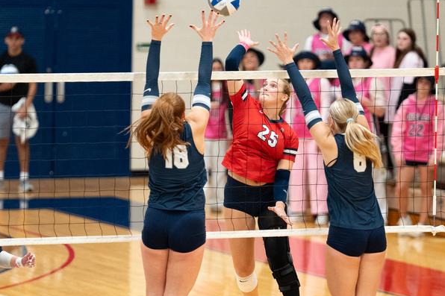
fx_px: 3485
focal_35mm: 282
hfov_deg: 7.3
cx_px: 239
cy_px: 173
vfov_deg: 4.9
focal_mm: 135
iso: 5000
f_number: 1.8
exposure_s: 1/1000
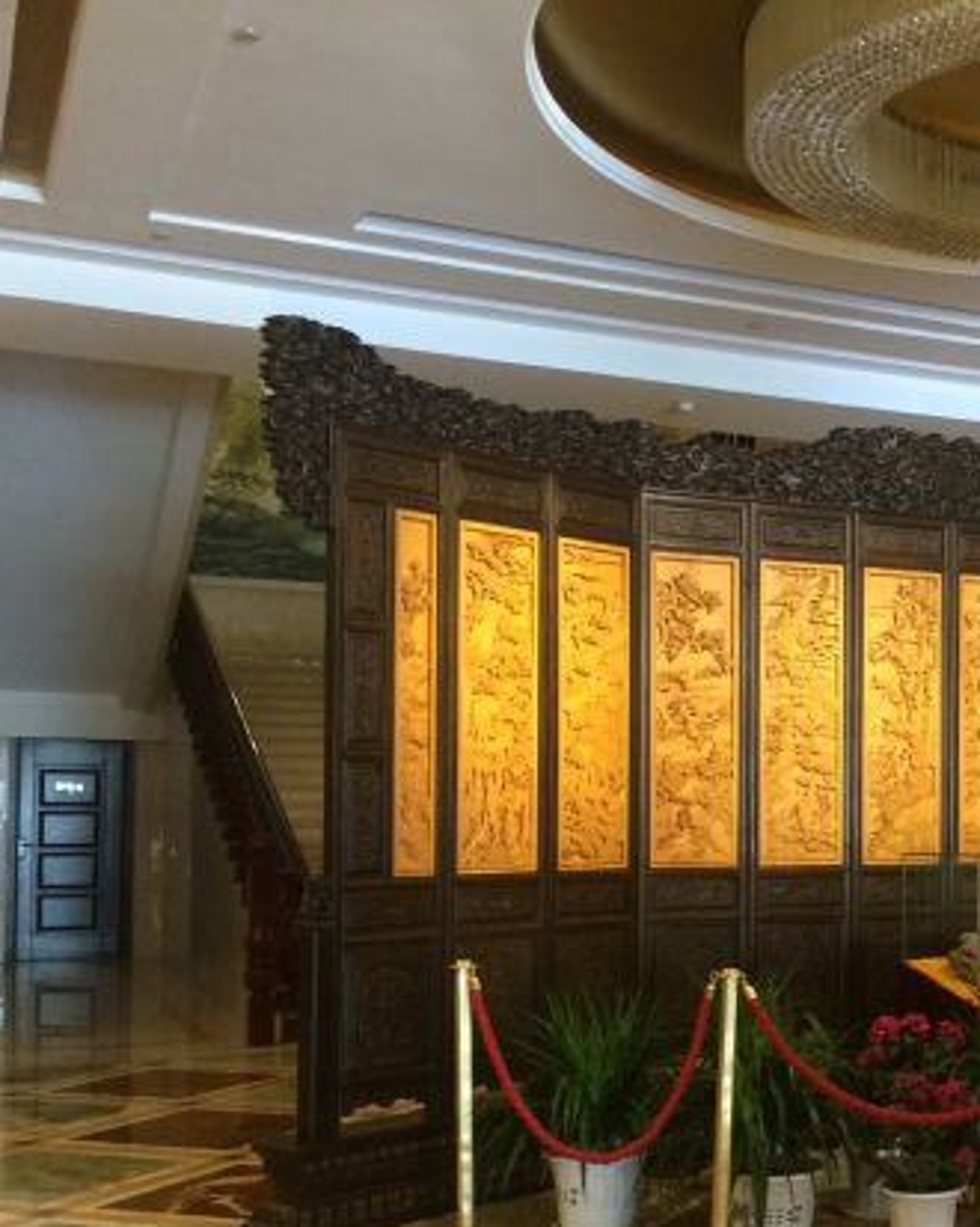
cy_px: 777
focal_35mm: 48
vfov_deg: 38.5
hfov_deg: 30.0
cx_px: 888
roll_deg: +0.4
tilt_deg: +2.3
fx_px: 1742
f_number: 2.2
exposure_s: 1/30
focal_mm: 4.15
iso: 200
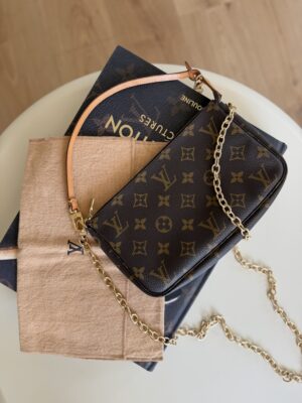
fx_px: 279
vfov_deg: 71.6
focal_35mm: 24
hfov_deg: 56.8
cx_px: 151
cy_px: 202
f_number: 1.78
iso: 64
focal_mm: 6.76
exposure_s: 1/121
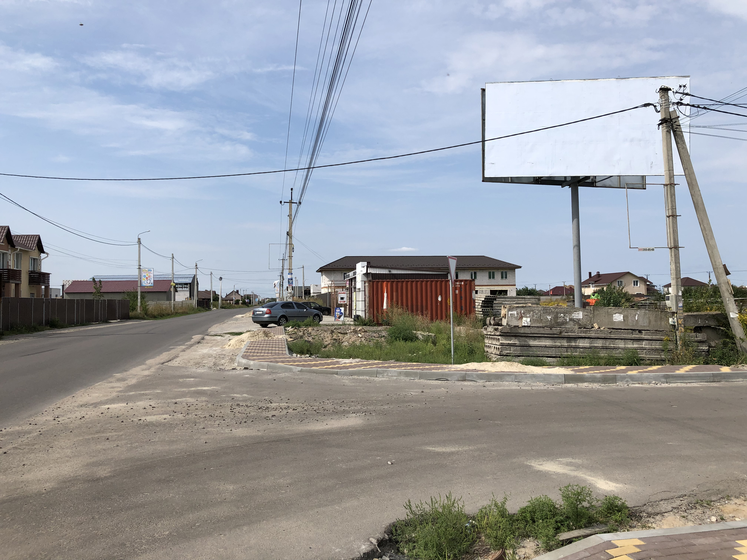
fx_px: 604
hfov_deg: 63.4
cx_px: 374
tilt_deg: +3.0
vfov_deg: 49.7
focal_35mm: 28
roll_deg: +1.2
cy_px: 280
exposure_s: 1/3003
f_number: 1.8
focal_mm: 4
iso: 20
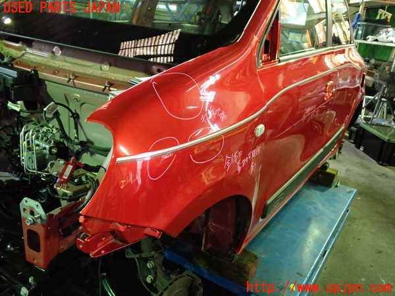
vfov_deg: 46.8
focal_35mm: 30
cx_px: 198
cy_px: 148
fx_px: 342
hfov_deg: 60.0
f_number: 2.3
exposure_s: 1/30
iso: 640
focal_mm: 5.4
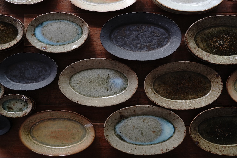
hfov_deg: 60.3
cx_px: 118
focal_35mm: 31
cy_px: 79
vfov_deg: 42.3
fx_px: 204
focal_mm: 31
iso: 640
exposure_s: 1/40
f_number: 6.3
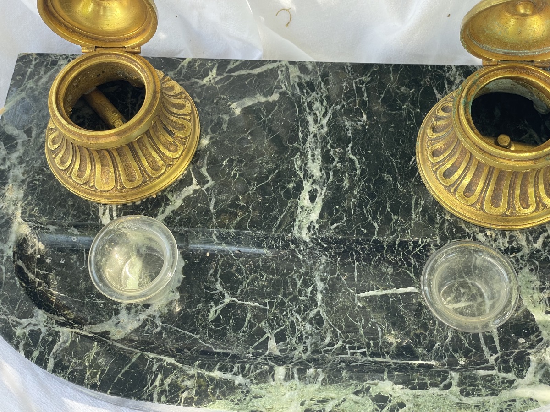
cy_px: 206
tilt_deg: -67.1
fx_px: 826
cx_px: 275
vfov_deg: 28.0
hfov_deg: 36.8
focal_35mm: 52
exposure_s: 1/99
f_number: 2
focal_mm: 6
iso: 50
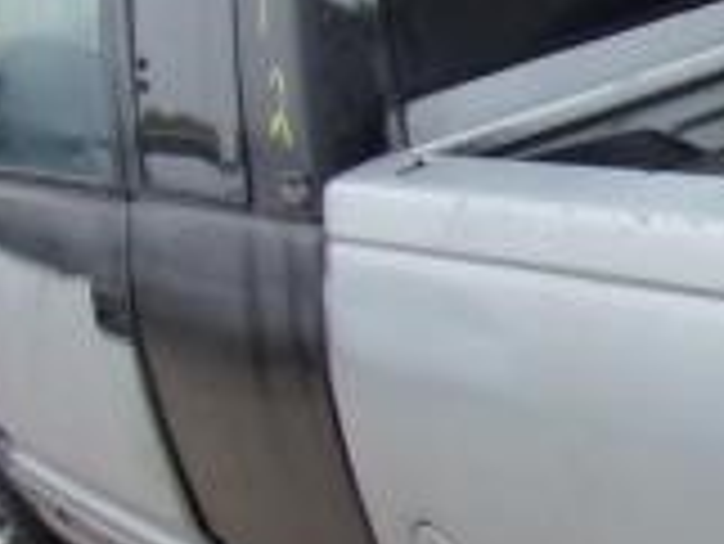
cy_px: 364
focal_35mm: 119
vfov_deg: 12.5
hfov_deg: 14.1
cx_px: 1403
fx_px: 2491
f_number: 3.3
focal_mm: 4.3
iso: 80
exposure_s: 1/140
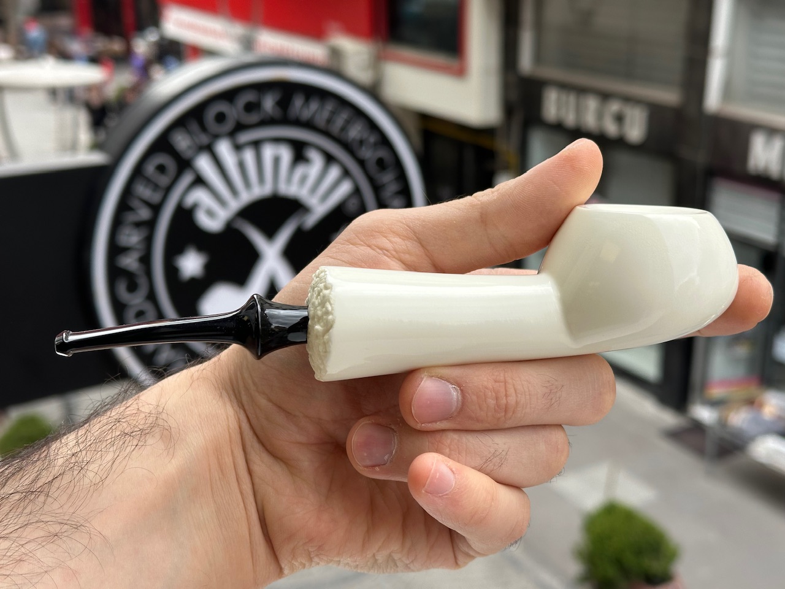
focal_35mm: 48
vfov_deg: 30.3
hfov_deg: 39.7
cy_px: 294
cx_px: 392
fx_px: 1089
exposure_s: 1/704
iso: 64
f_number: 1.78
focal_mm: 6.86
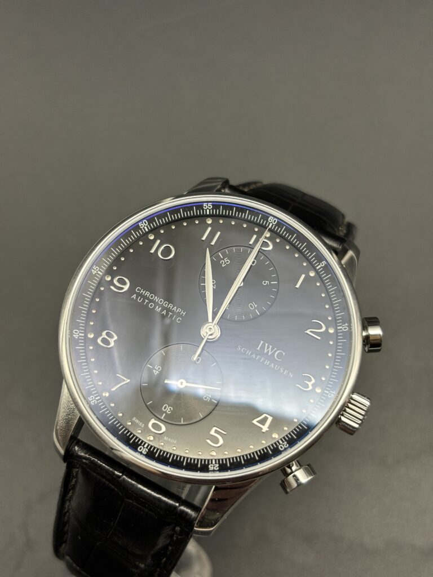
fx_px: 867
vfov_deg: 36.8
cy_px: 288
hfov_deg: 28.0
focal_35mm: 52
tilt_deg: -70.7
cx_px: 216
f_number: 1.6
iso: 50
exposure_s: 1/66
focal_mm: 5.96
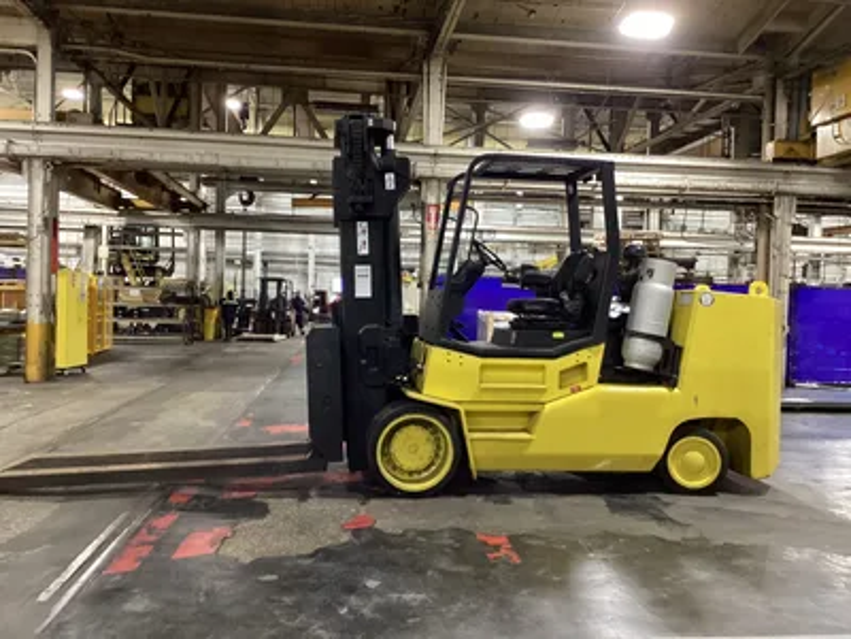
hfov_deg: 58.4
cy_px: 320
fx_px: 762
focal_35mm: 31
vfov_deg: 45.4
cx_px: 426
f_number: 2.4
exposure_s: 1/40
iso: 400
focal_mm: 3.3
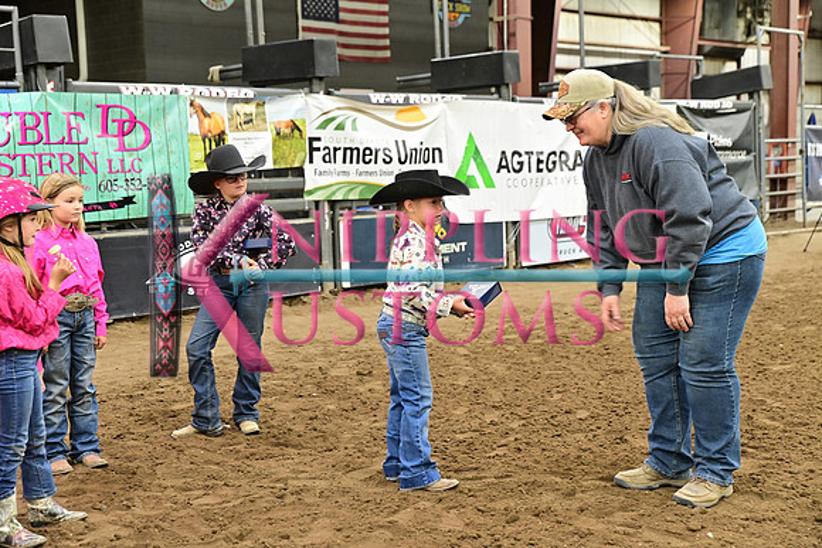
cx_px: 411
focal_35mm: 52
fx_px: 1188
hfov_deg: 38.2
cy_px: 274
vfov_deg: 26.0
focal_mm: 52
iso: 3200
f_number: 4
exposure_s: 1/125
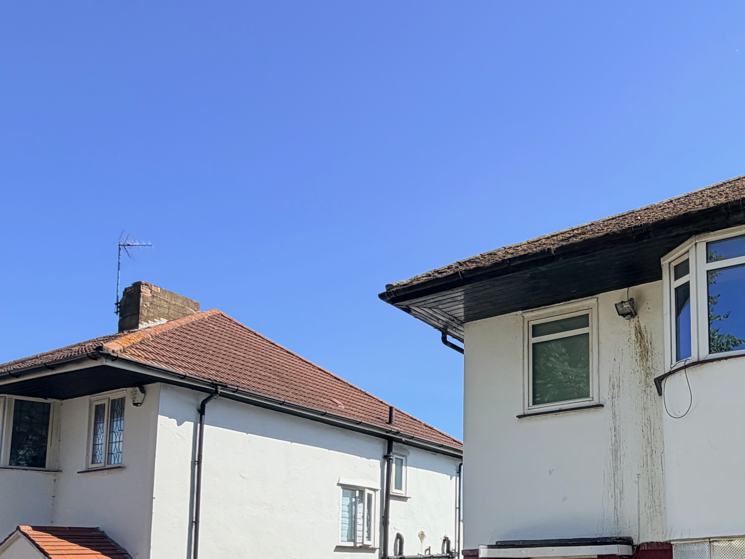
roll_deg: +0.7
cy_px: 509
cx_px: 597
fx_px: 689
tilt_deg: +6.4
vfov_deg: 40.6
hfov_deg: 53.0
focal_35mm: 32
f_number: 2.2
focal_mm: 2.22
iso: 40
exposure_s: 1/751
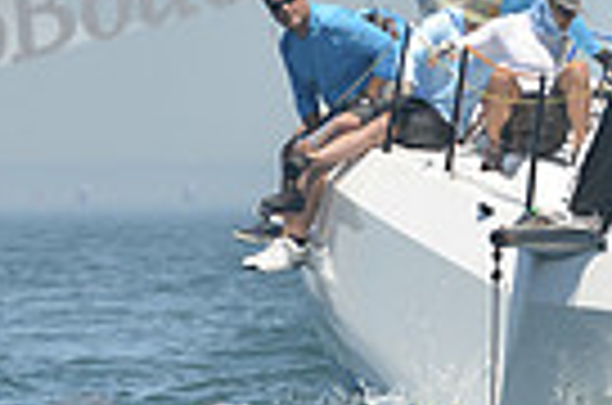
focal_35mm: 1027
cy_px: 191
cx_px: 594
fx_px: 17418
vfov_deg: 1.3
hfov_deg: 2.0
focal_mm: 240
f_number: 7.1
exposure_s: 1/1000
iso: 280
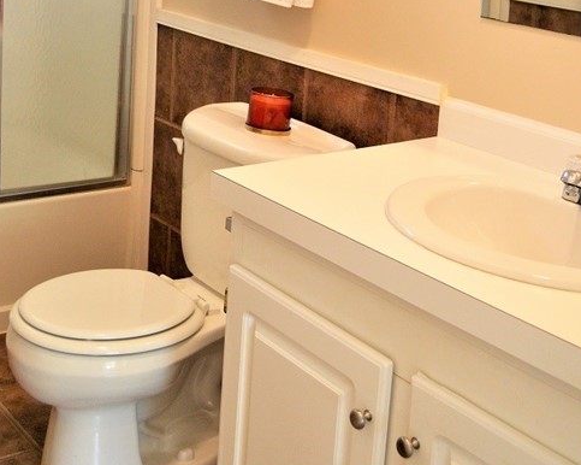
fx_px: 980
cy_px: -46
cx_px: 238
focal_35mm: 57
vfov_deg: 24.8
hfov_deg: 32.9
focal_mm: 18
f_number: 3.5
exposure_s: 1/60
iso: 640
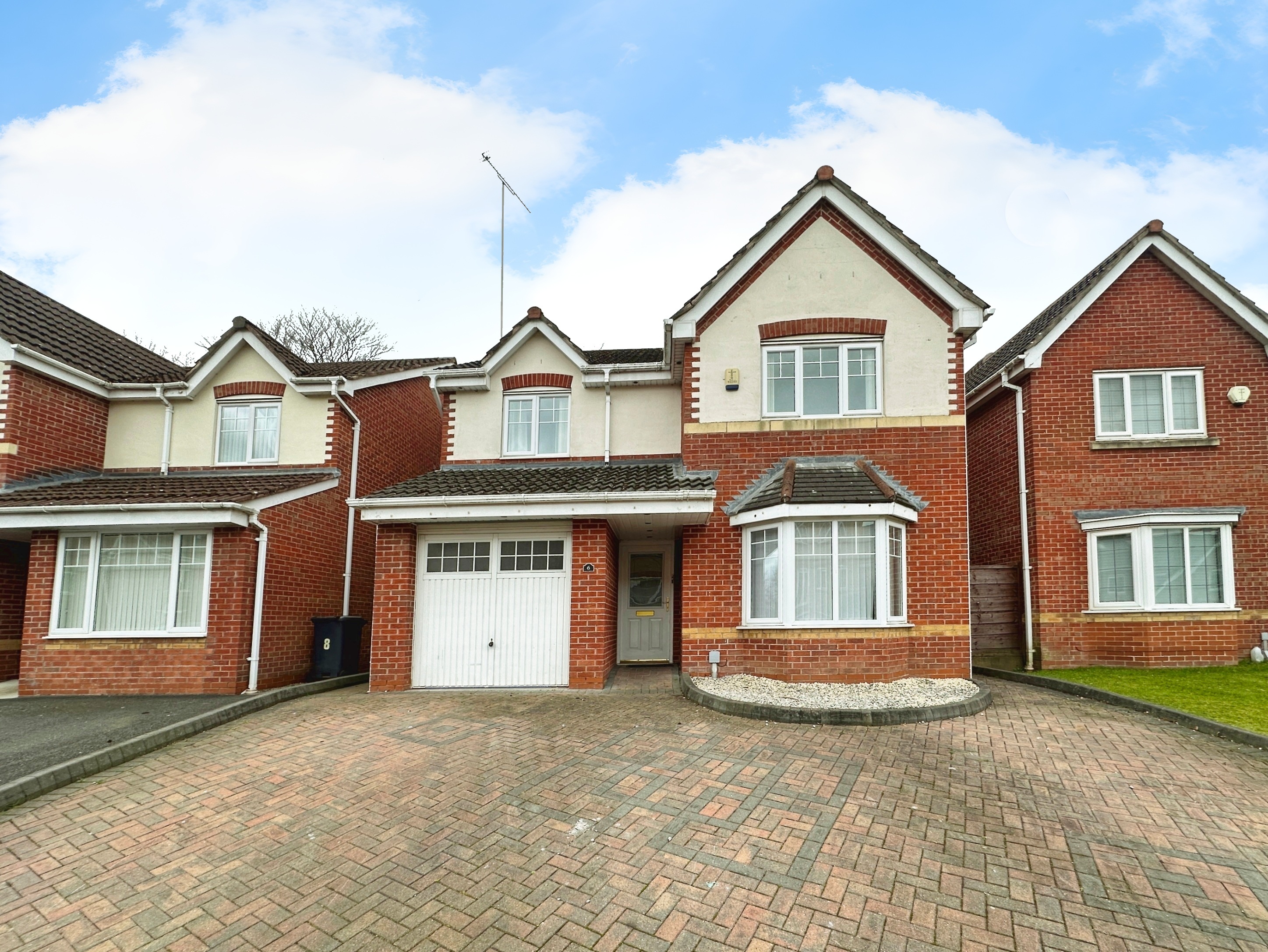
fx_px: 513
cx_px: 634
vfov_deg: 85.7
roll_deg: -0.2
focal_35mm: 14
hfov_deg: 102.0
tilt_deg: +10.2
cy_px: 476
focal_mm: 2.22
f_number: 2.2
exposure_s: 1/690
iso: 40
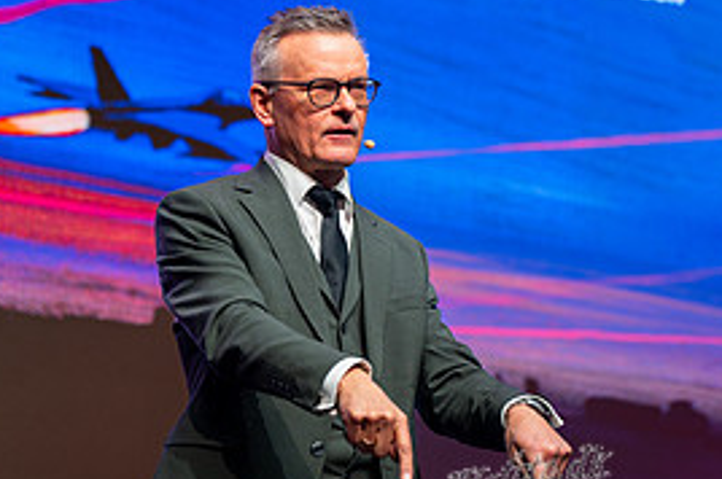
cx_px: 385
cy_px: 3
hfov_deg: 9.5
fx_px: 4347
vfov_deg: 6.3
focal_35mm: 217
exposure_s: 1/160
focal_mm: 129
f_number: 2.8
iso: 500
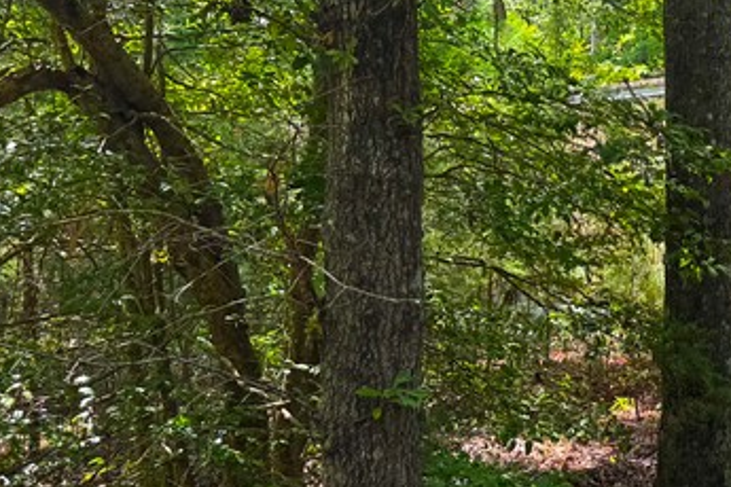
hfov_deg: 24.4
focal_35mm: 74
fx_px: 1502
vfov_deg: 18.4
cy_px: 161
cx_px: 911
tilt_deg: +0.2
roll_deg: +0.0
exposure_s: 1/282
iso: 80
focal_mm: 6.76
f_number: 1.78
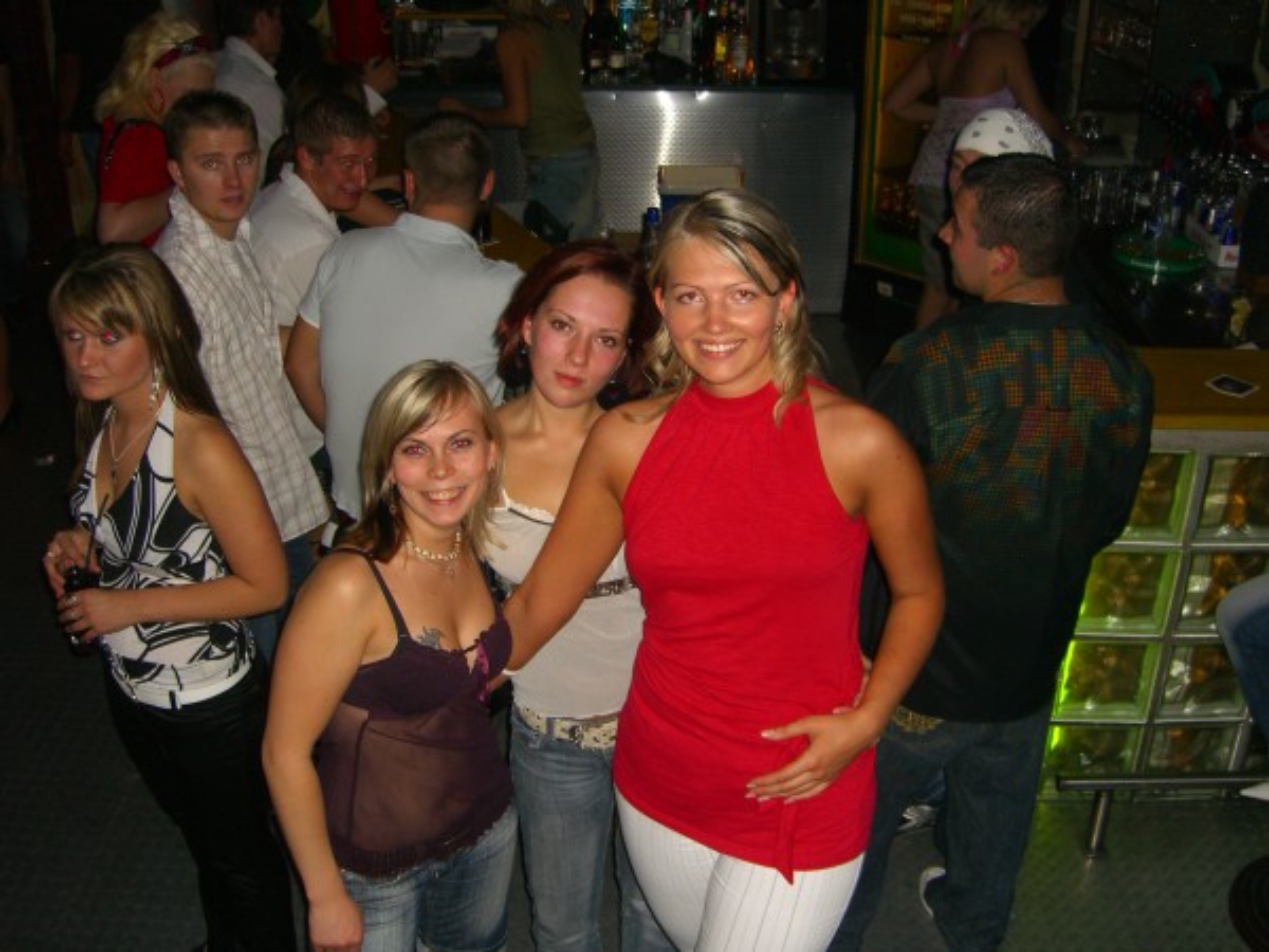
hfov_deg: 49.0
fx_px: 1393
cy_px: 476
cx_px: 634
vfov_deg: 37.7
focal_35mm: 38
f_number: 2.8
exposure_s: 1/60
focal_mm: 7.9
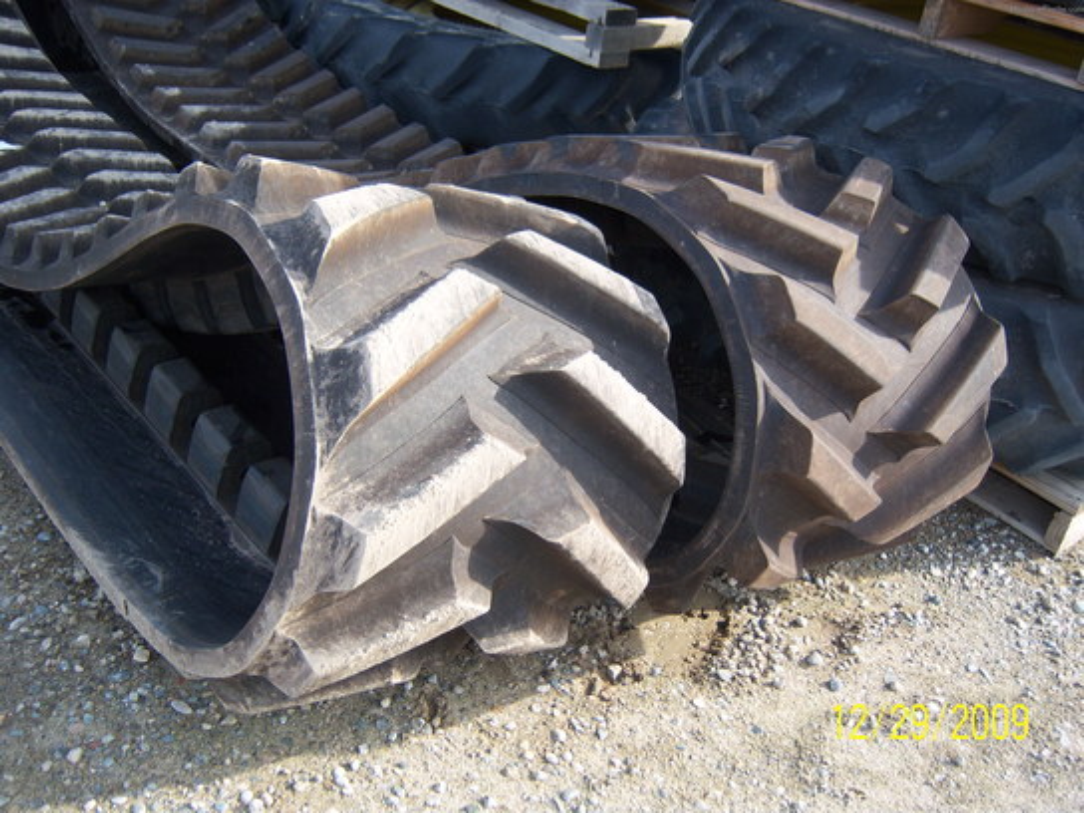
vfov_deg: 39.7
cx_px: 542
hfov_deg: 51.4
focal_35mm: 36
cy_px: 406
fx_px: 1127
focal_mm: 7.5
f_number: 2.8
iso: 80
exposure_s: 1/200
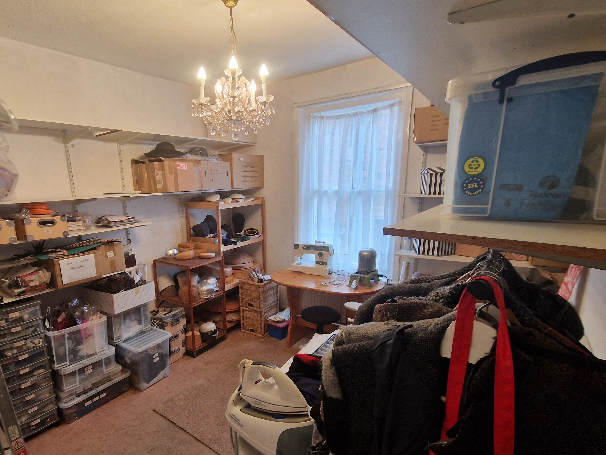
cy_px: 265
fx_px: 315
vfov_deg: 71.1
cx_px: 232
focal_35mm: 18
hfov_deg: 86.2
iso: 160
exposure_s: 1/50
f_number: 2.2
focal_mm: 2.2
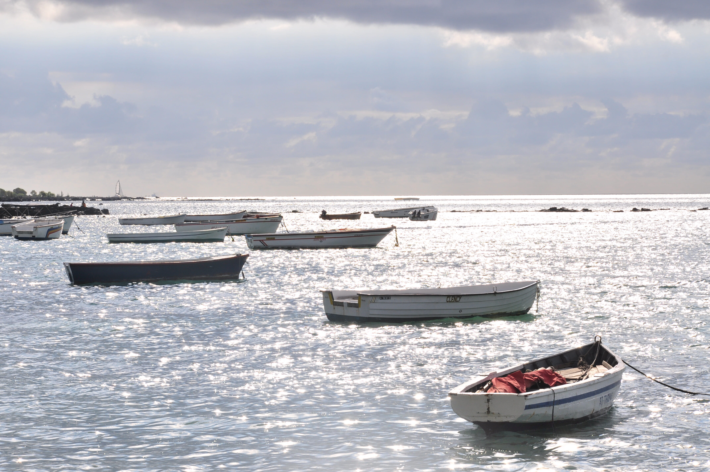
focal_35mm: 128
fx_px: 2512
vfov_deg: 10.7
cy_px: 236
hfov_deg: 16.1
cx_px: 355
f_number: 13
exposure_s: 1/800
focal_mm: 85
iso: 200
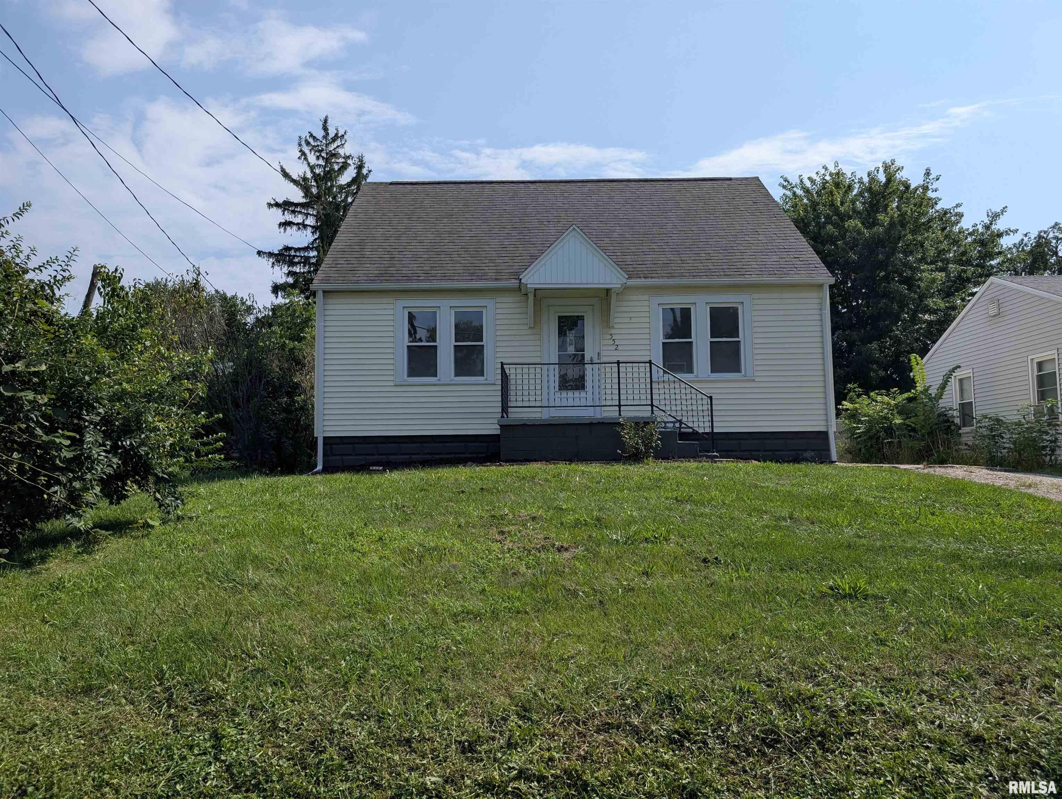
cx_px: 531
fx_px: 737
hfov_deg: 71.5
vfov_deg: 56.9
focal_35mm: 24
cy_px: 400
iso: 22
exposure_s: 1/1764
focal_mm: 6.9
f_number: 1.68
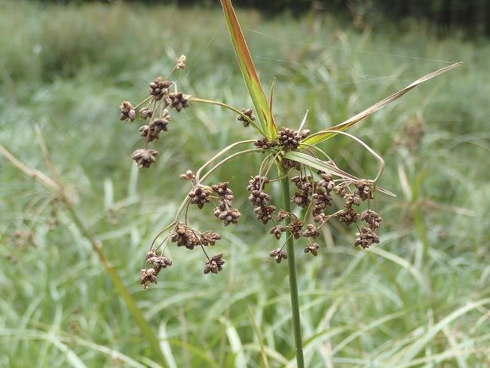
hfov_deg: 26.3
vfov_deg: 19.9
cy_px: 184
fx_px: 1048
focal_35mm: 74
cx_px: 245
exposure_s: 1/320
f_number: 4.2
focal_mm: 13.47
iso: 320
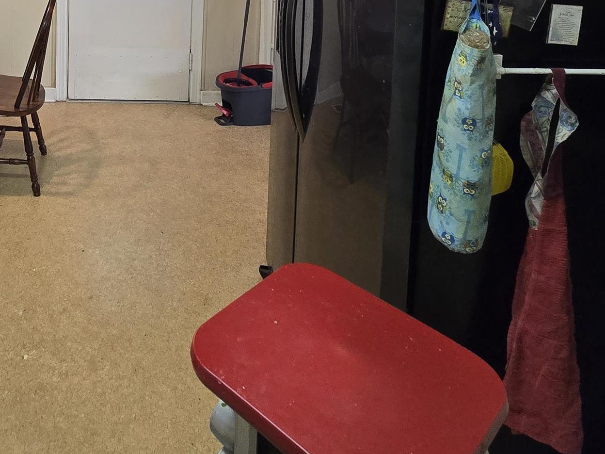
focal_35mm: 32
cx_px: 74
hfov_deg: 51.0
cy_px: -96
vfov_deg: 34.8
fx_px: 559
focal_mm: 2.2
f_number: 2.2
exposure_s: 1/60
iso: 250
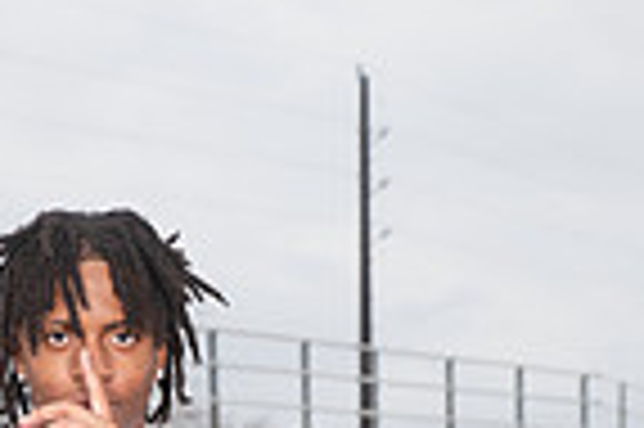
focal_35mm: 151
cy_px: 955
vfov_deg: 8.4
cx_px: 95
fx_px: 2698
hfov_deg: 13.5
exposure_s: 1/400
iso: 250
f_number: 6.3
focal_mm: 48
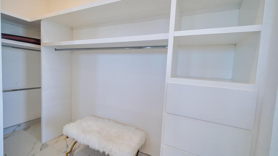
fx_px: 111
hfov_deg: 103.0
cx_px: 139
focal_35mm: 15
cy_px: 77
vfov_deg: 70.5
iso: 400
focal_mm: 14
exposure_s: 1/90
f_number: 5.6
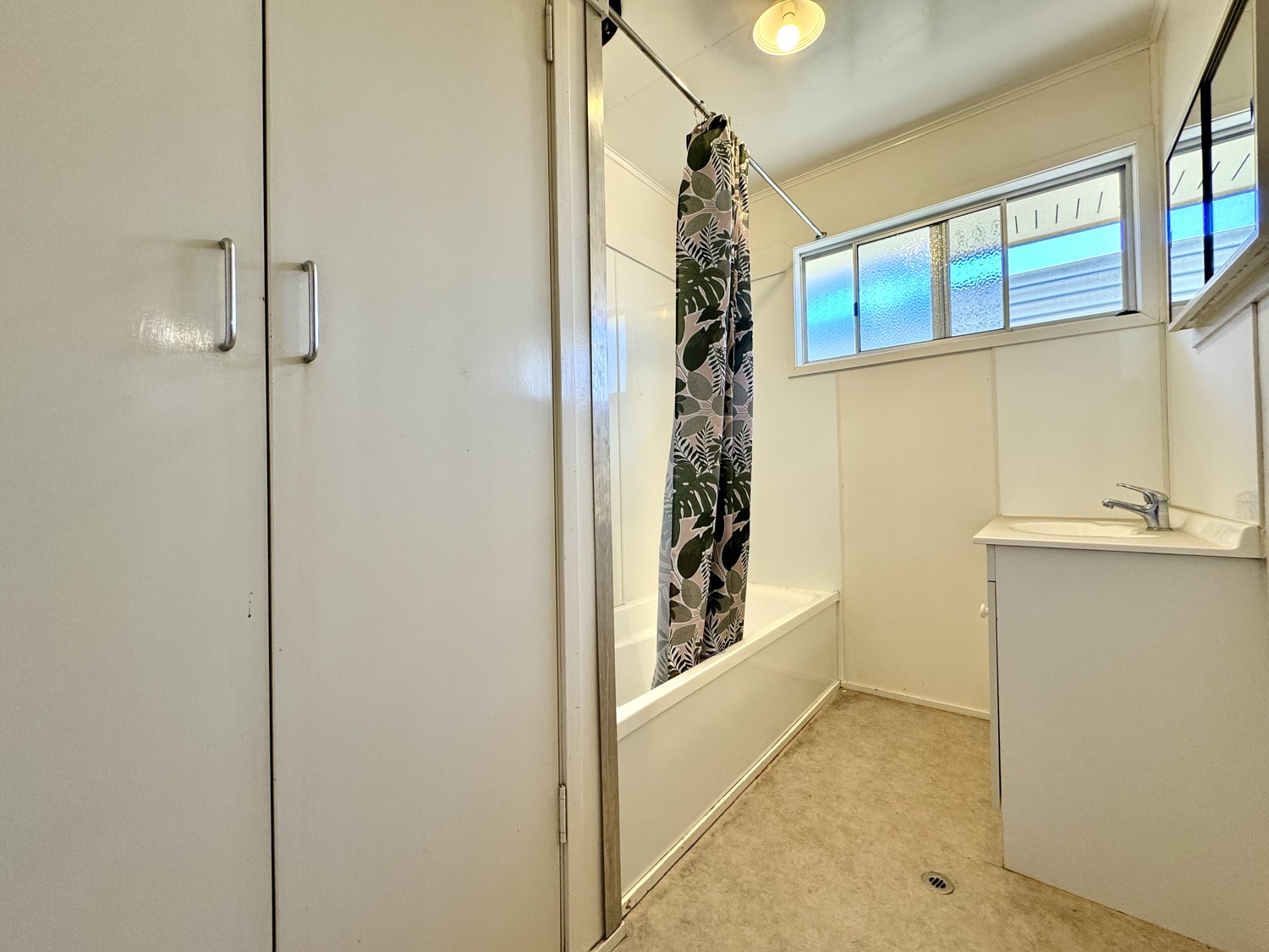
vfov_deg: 85.7
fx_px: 513
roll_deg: +1.0
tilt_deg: +0.7
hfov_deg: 102.1
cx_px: 634
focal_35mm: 14
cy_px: 476
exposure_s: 1/100
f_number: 2.2
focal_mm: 2.22
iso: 160
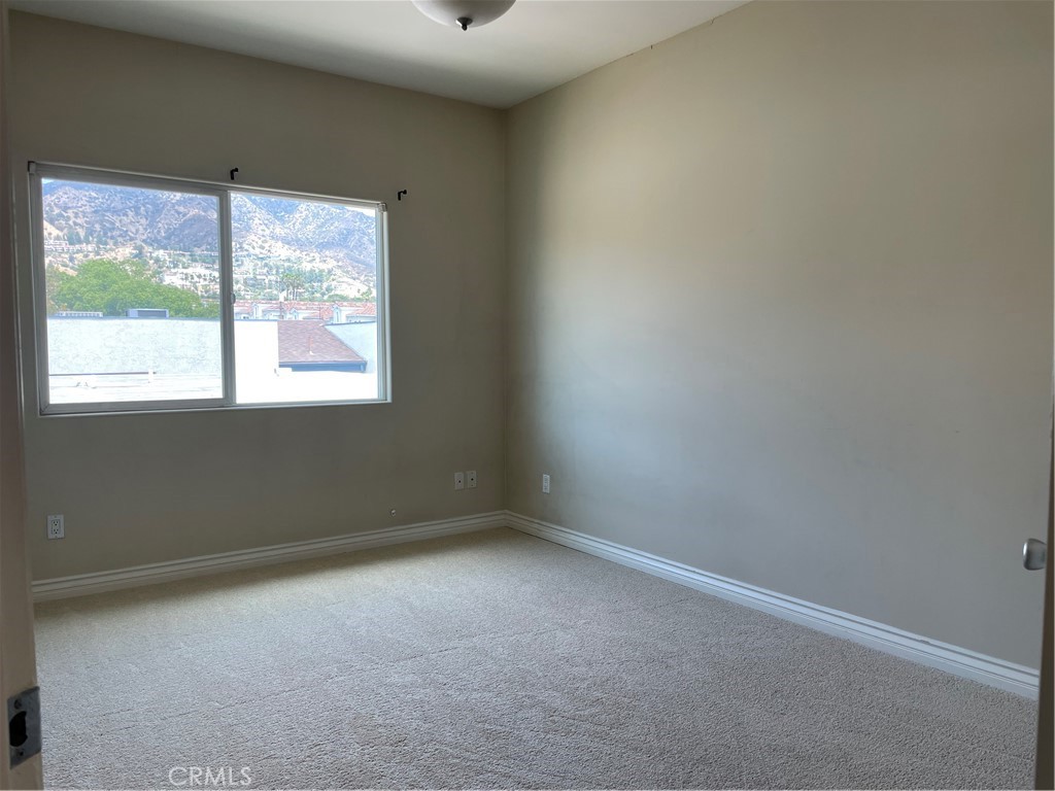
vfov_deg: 53.1
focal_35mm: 26
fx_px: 792
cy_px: 396
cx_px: 528
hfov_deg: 67.3
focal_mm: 4.2
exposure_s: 1/120
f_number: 1.6
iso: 32
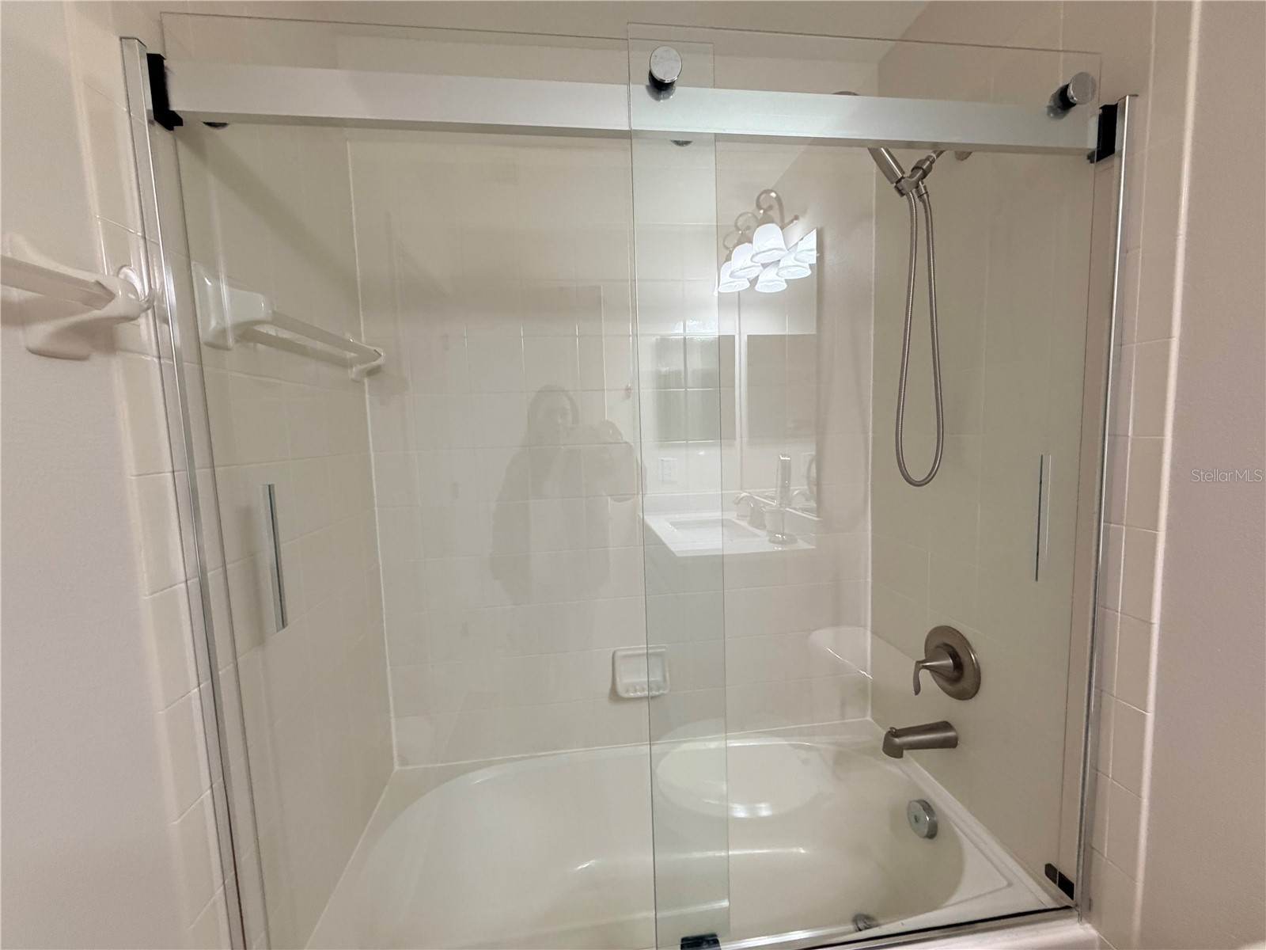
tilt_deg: -4.9
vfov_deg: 85.7
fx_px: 512
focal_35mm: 14
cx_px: 633
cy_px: 475
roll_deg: +1.9
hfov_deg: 102.1
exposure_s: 1/120
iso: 320
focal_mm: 2.22
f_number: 2.2
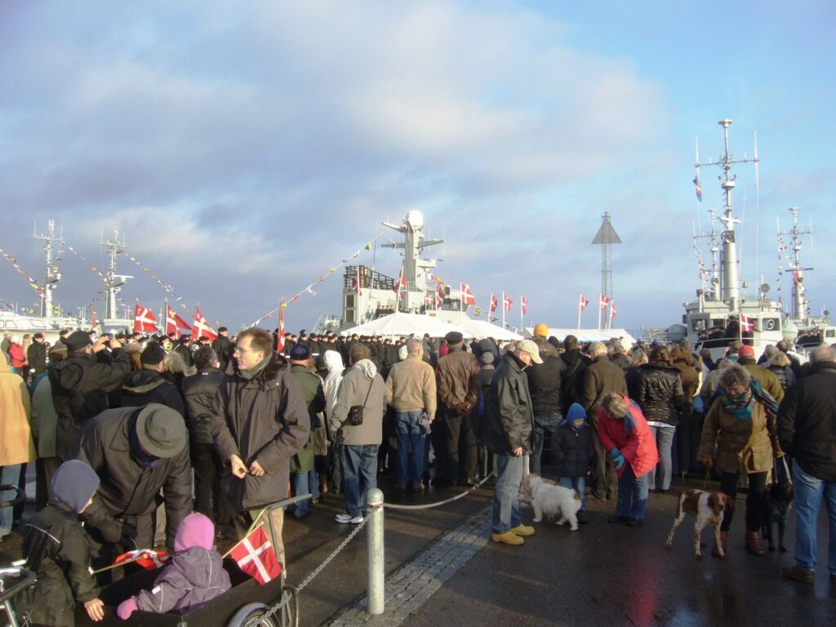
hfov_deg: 52.6
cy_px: 314
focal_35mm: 35
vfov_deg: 40.7
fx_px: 845
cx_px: 418
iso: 80
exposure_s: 1/160
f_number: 5.6
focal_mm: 5.8
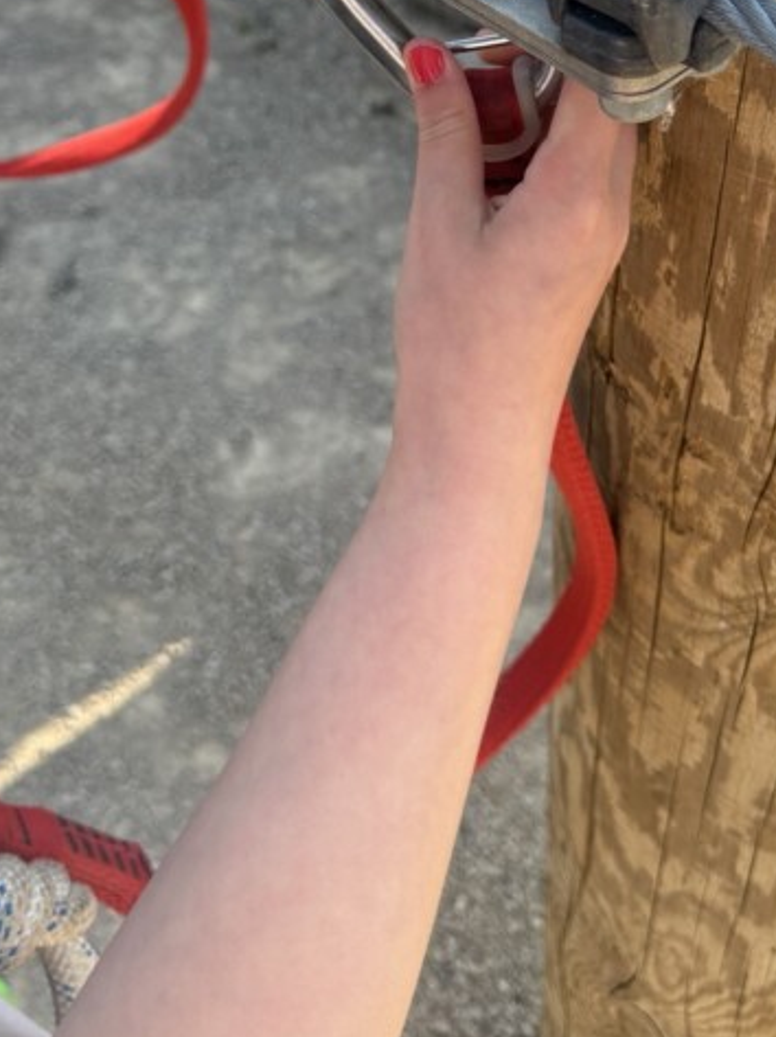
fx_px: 1556
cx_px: 491
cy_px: 72
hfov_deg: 27.9
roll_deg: -2.0
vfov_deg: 34.4
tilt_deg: -35.7
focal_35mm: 52
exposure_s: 1/1812
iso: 100
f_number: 1.78
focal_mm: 6.76
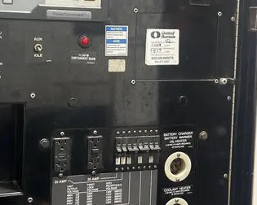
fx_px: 449
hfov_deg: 31.6
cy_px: 51
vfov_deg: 25.5
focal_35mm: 59
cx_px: 75
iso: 400
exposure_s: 1/40
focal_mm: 5.1
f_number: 1.6
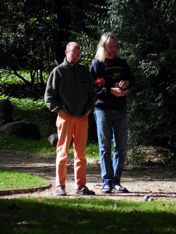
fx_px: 4596
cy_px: 117
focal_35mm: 678
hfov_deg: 2.2
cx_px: 88
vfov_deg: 2.9
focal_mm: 120
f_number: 5.6
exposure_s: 1/257
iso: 160
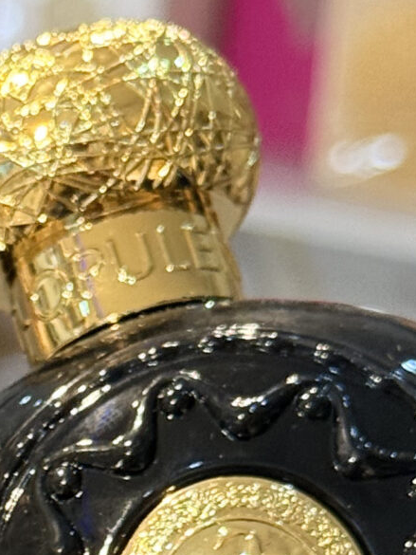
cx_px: -124
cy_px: 659
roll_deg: -6.3
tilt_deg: -19.3
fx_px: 3364
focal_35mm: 210
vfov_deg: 9.3
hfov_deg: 7.0
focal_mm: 6.76
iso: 200
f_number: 1.78
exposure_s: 1/50
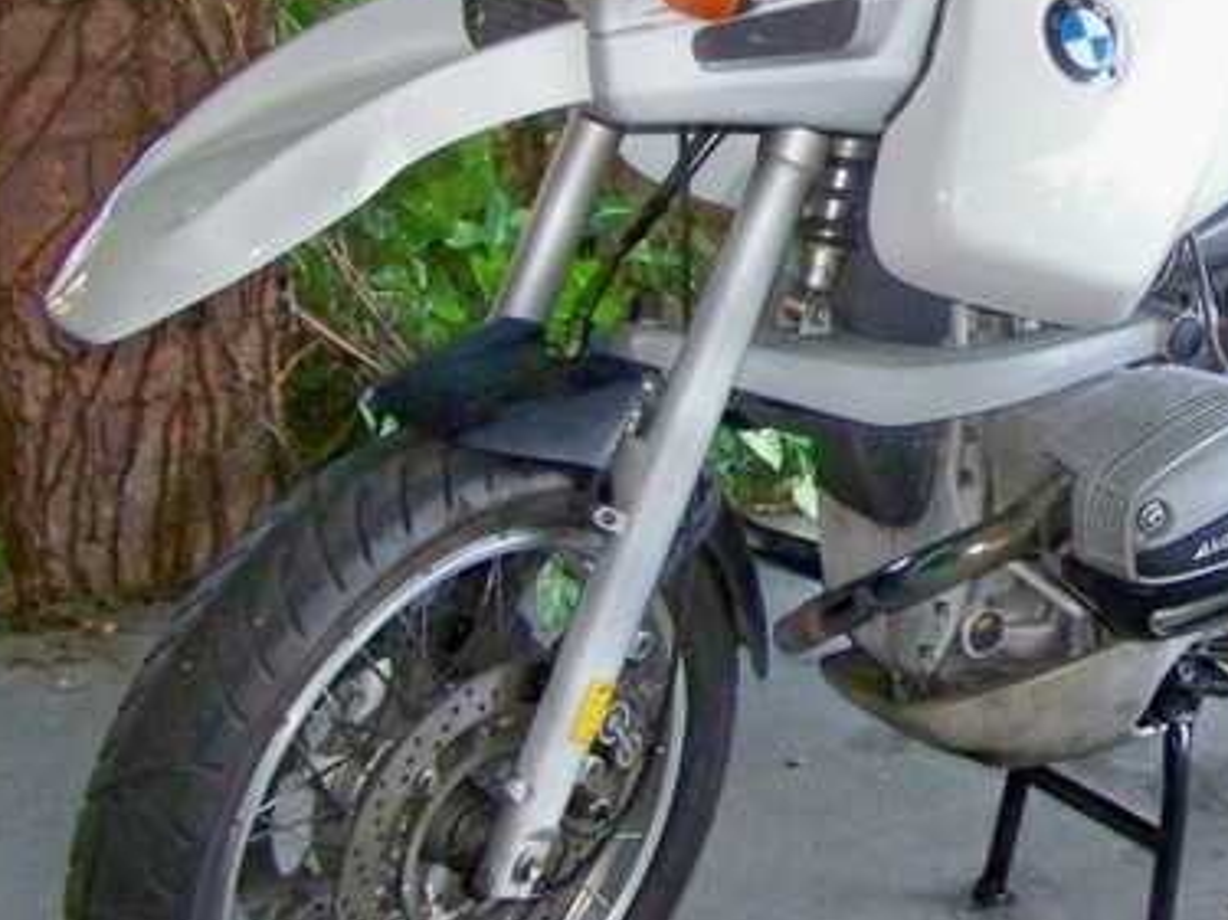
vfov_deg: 18.1
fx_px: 2873
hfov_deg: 23.6
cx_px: 1061
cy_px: 252
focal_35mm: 81
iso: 200
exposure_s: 1/40
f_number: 2.8
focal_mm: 6.3
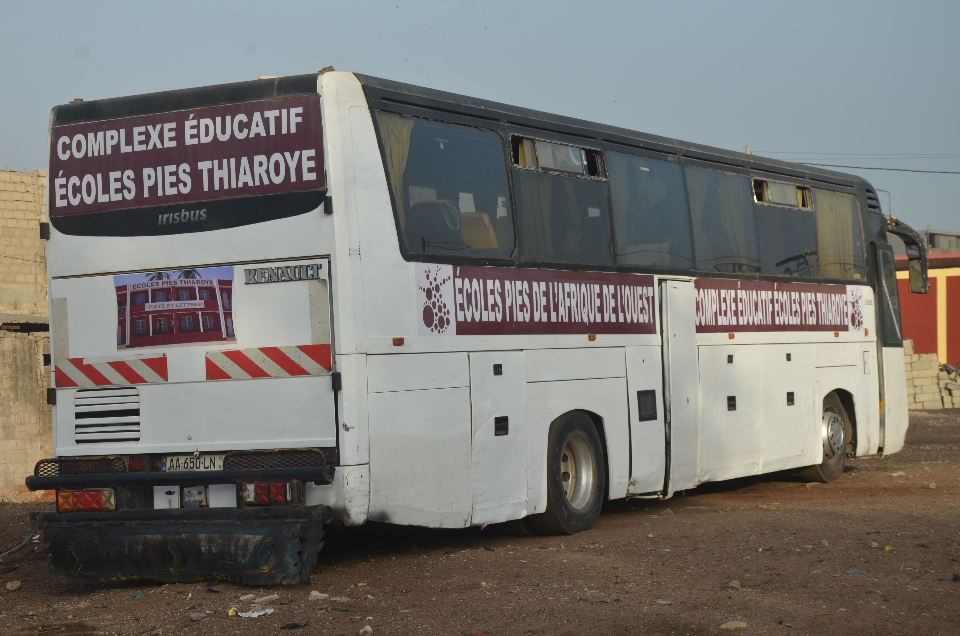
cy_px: 318
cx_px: 480
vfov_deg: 18.8
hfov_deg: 28.1
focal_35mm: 72
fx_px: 1916
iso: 200
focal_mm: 48
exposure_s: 1/320
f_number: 9
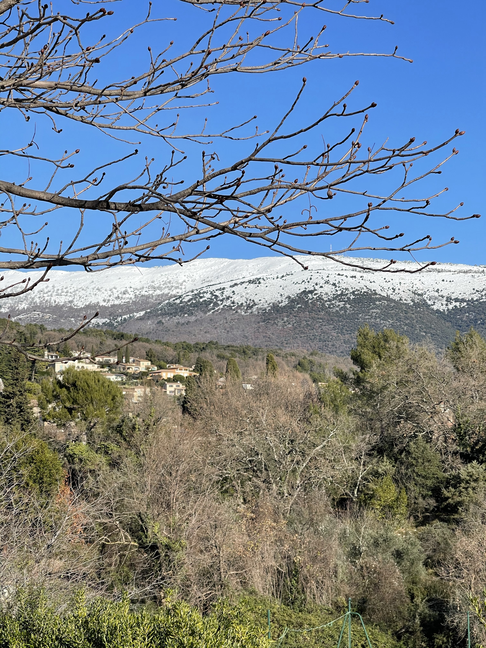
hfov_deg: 22.9
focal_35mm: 64
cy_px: 324
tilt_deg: +5.2
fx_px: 1198
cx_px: 243
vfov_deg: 30.3
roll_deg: +1.0
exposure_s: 1/1468
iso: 20
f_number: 2.2
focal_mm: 7.5
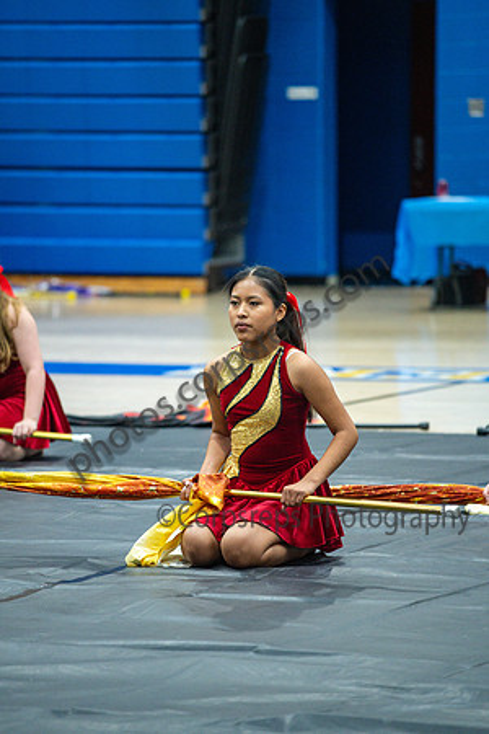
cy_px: 367
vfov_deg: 10.3
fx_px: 4075
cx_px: 244
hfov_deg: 6.9
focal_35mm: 200
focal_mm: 200
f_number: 4
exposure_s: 1/500
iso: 6400
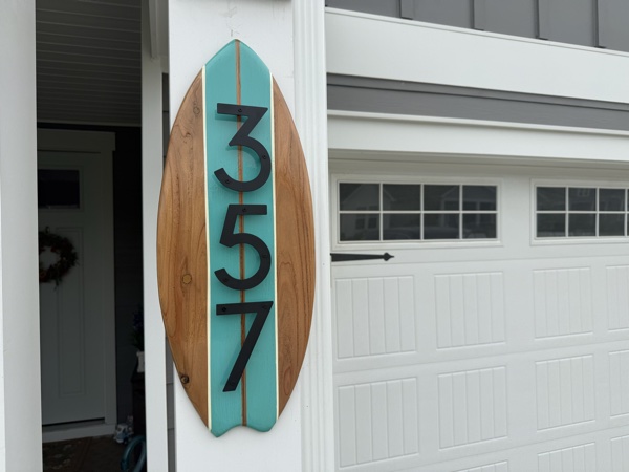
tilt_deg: +1.1
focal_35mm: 24
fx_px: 436
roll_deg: +0.9
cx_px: 314
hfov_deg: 71.6
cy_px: 236
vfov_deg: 56.8
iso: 80
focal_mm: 6.76
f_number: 1.78
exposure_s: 1/2445
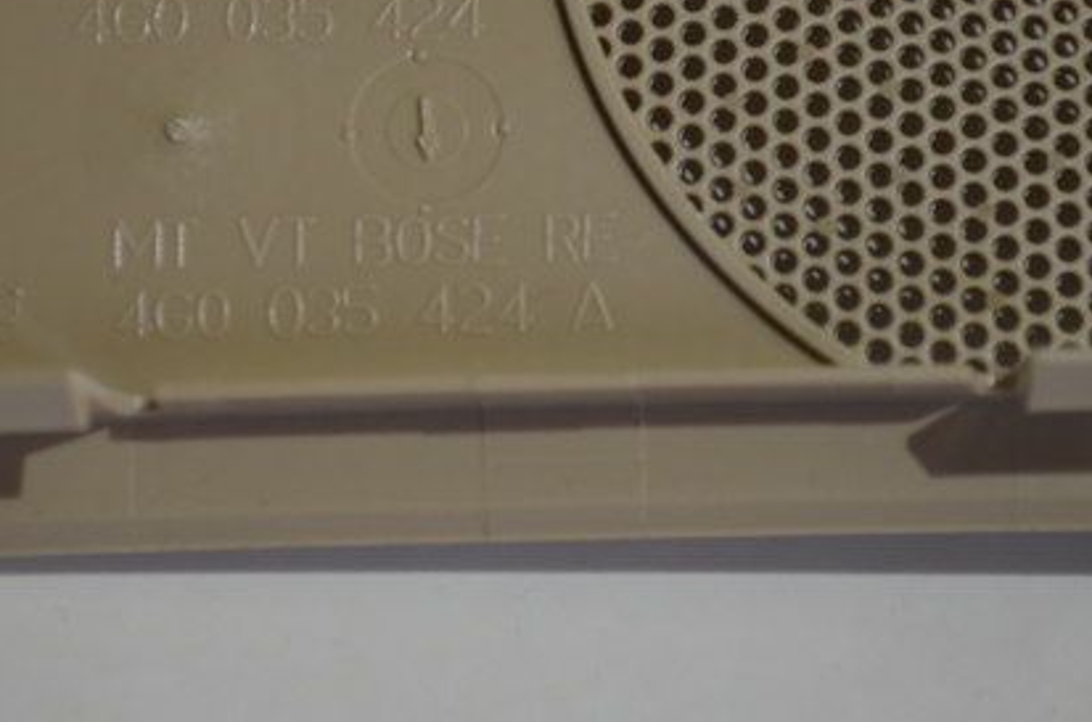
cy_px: 181
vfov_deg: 10.6
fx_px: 3865
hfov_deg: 16.1
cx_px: 460
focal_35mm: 128
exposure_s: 1/60
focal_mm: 55
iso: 450
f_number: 5.6
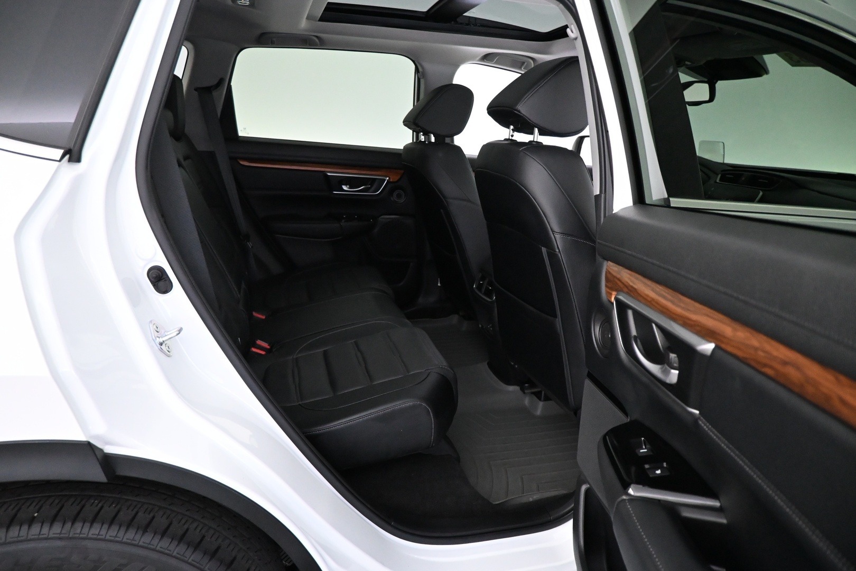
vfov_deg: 53.1
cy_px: 286
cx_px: 428
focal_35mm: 24
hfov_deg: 73.7
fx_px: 571
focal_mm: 16
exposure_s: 1/60
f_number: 3.5
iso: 5000
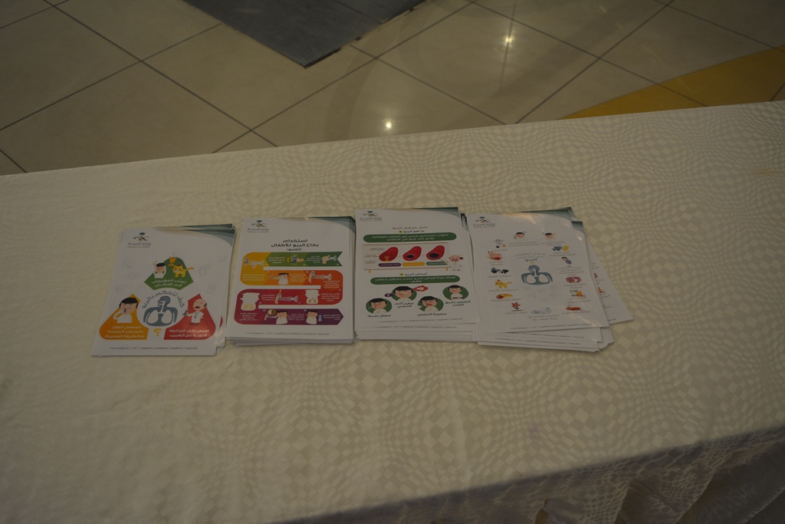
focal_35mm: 33
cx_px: 392
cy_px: 262
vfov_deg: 40.0
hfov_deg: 57.2
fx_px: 720
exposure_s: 1/60
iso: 450
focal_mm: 22
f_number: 4
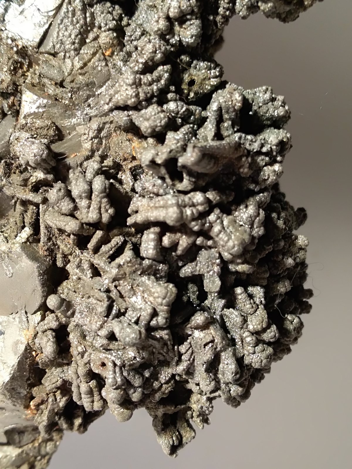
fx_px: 353
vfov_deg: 67.3
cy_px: 234
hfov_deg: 53.1
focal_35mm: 26
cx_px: 176
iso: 179
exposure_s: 1/33.3
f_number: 2
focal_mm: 3.54
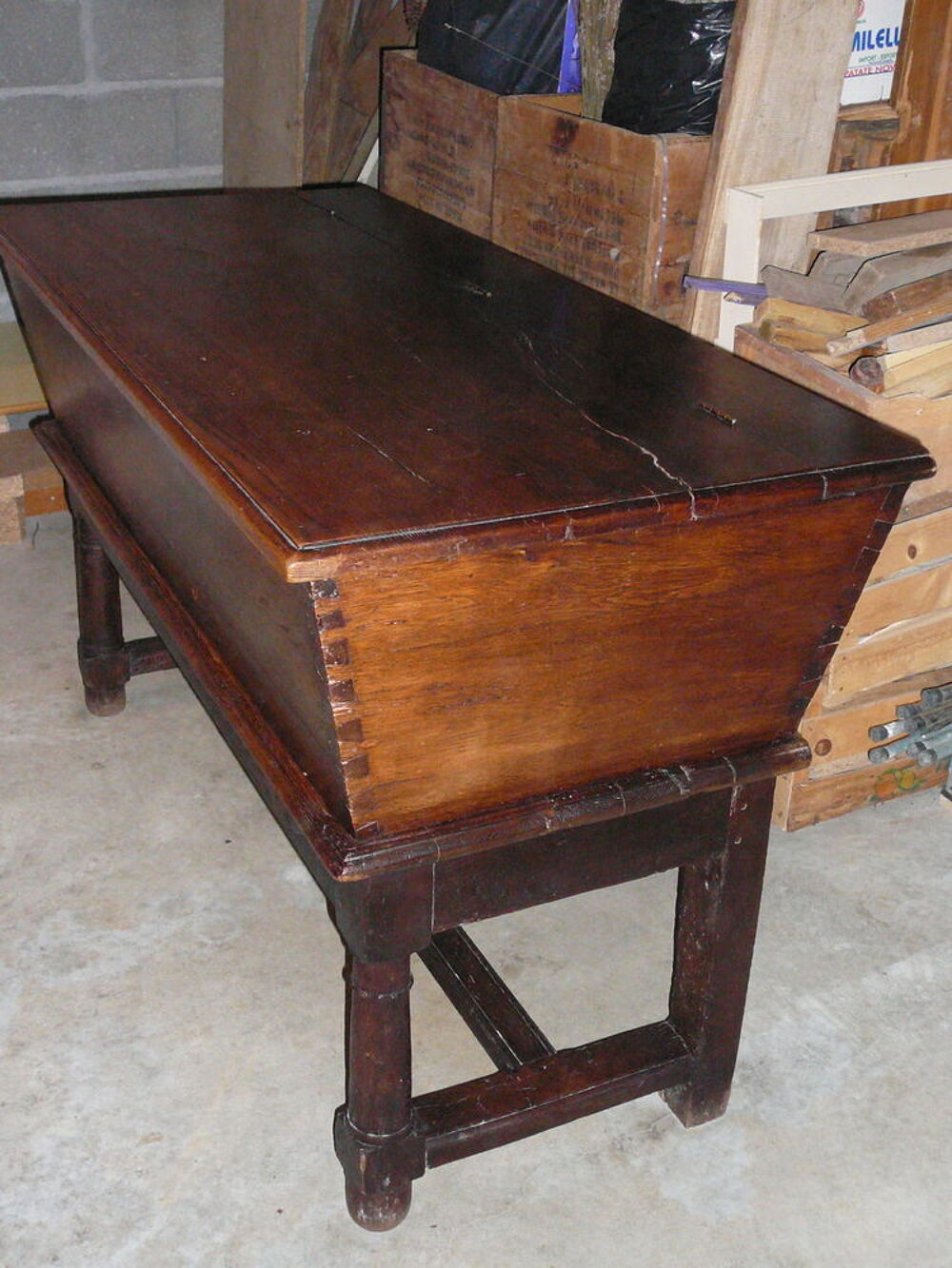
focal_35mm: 43
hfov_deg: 33.6
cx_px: 476
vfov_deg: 43.8
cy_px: 634
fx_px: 1577
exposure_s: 1/30
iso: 400
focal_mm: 6.4
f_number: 3.2
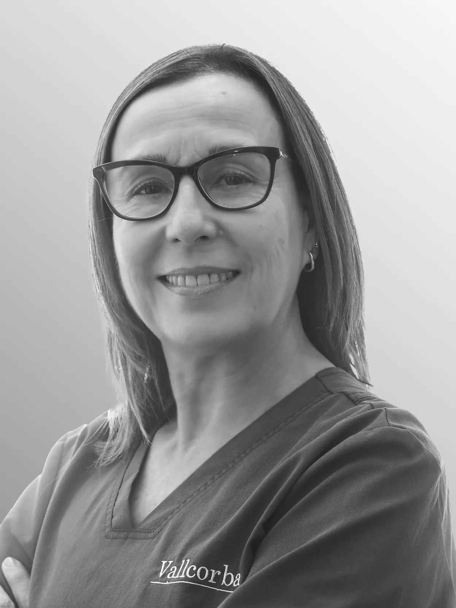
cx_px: 228
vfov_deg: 16.4
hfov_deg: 12.3
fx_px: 2108
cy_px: 304
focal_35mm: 120
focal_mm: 60
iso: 200
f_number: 5
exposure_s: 1/60
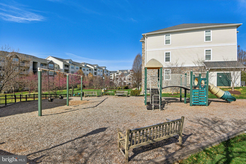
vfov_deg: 73.7
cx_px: 123
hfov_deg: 96.7
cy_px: 82
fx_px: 109
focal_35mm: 16
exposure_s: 1/4000
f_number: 8
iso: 400
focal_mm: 16
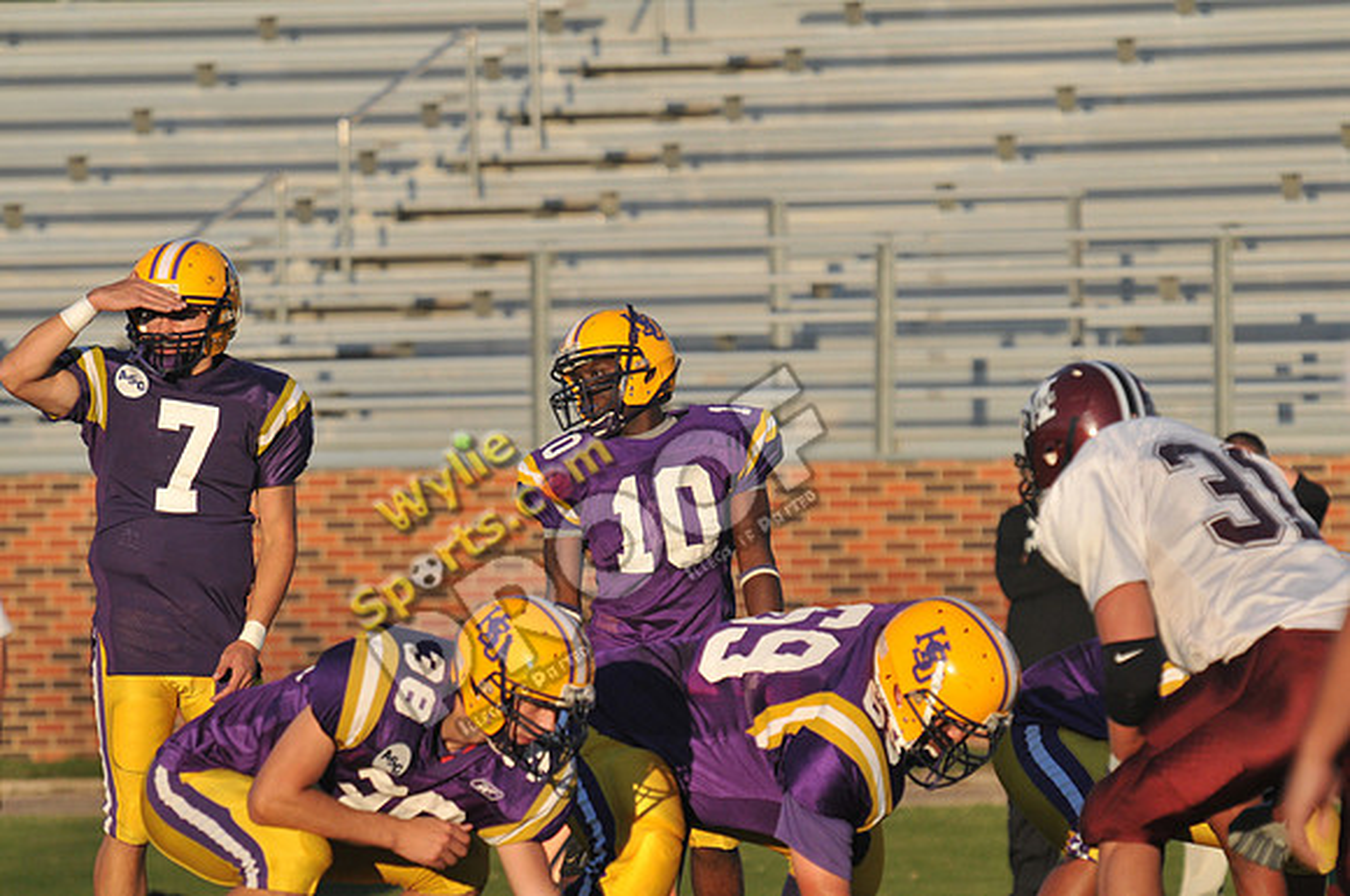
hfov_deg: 4.7
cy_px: 448
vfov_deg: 3.2
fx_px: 16290
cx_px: 675
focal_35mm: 435
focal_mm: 290
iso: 640
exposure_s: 1/2000
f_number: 5.6
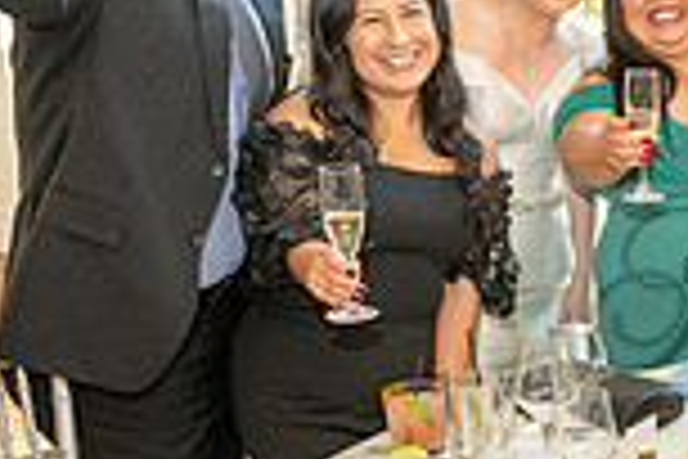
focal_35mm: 91
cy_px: 290
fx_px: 1739
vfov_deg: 15.0
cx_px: 940
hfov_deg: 20.1
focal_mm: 24
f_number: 3.5
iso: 800
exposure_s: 1/125
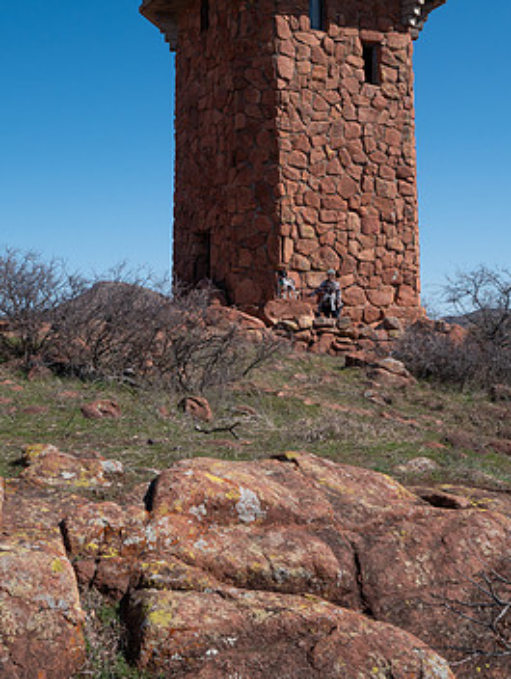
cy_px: 247
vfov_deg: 40.8
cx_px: 295
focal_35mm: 46
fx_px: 903
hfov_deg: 31.5
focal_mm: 18
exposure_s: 1/2000
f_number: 5
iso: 200
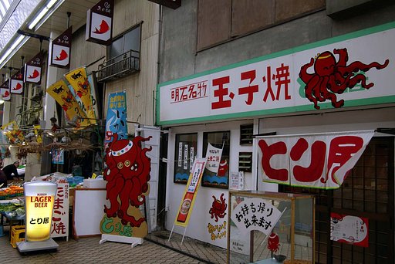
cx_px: 198
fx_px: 329
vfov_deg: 43.7
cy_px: 132
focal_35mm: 30
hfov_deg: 61.9
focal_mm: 20
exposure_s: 1/60
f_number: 5.6
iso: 400
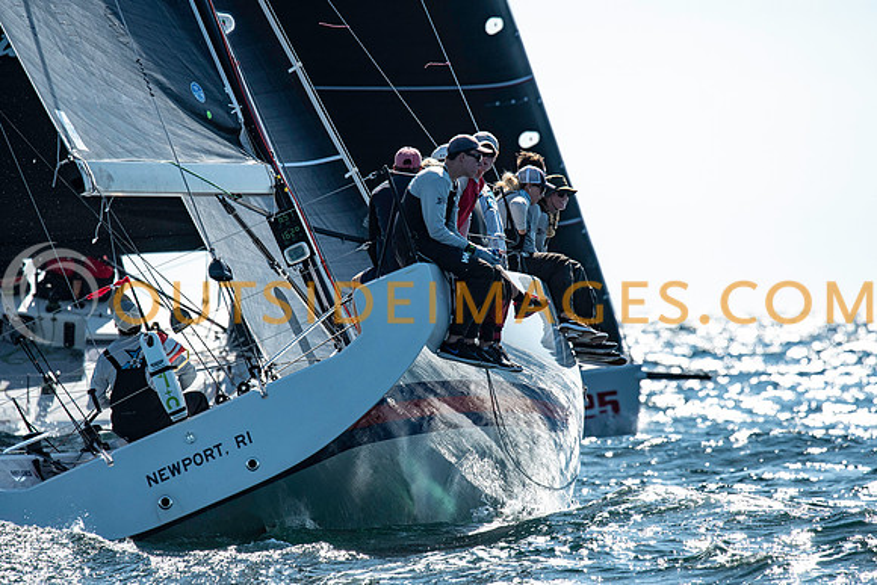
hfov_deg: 4.6
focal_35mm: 452
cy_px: 292
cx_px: 438
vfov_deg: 3.0
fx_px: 11007
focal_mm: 300
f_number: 5
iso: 320
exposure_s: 1/3200
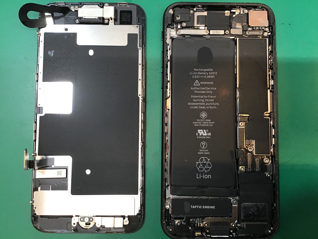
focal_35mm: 31
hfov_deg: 58.4
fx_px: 285
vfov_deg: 45.4
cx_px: 159
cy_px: 120
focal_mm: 3.3
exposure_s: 1/33
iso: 64
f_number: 2.4
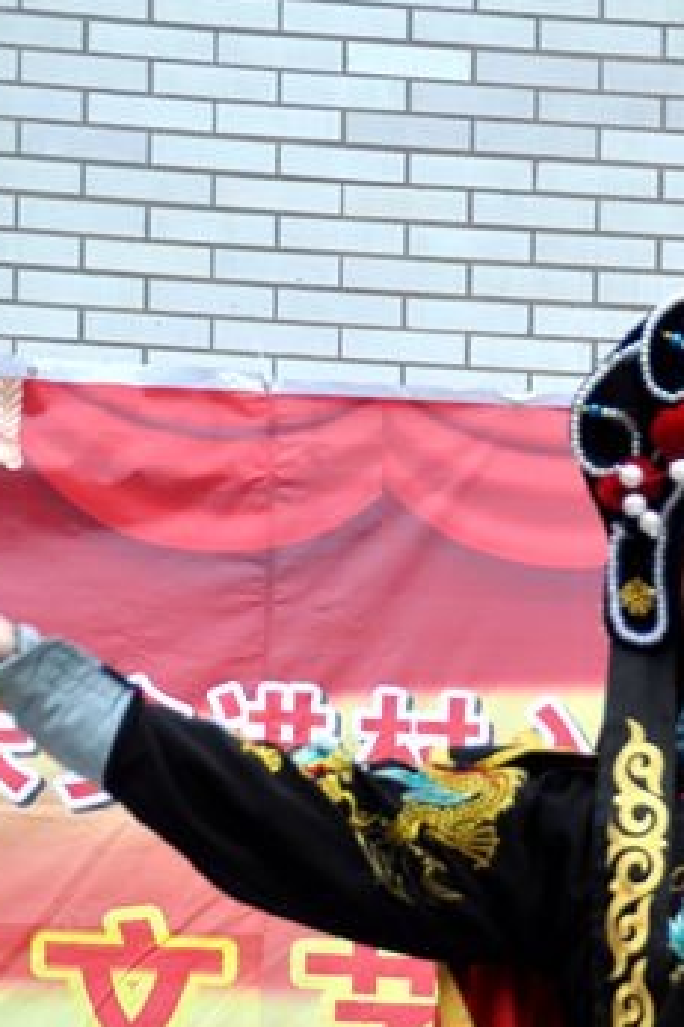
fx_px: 5563
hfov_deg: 7.0
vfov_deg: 10.4
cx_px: 844
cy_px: 1236
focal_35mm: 195
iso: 200
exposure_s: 1/200
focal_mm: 50
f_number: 7.1
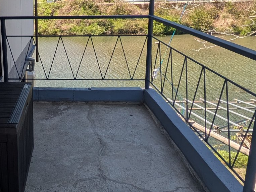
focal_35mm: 44
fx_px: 326
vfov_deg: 32.6
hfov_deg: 41.1
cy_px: 61
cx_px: 50
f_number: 2.2
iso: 44
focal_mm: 1.83
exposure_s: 1/845
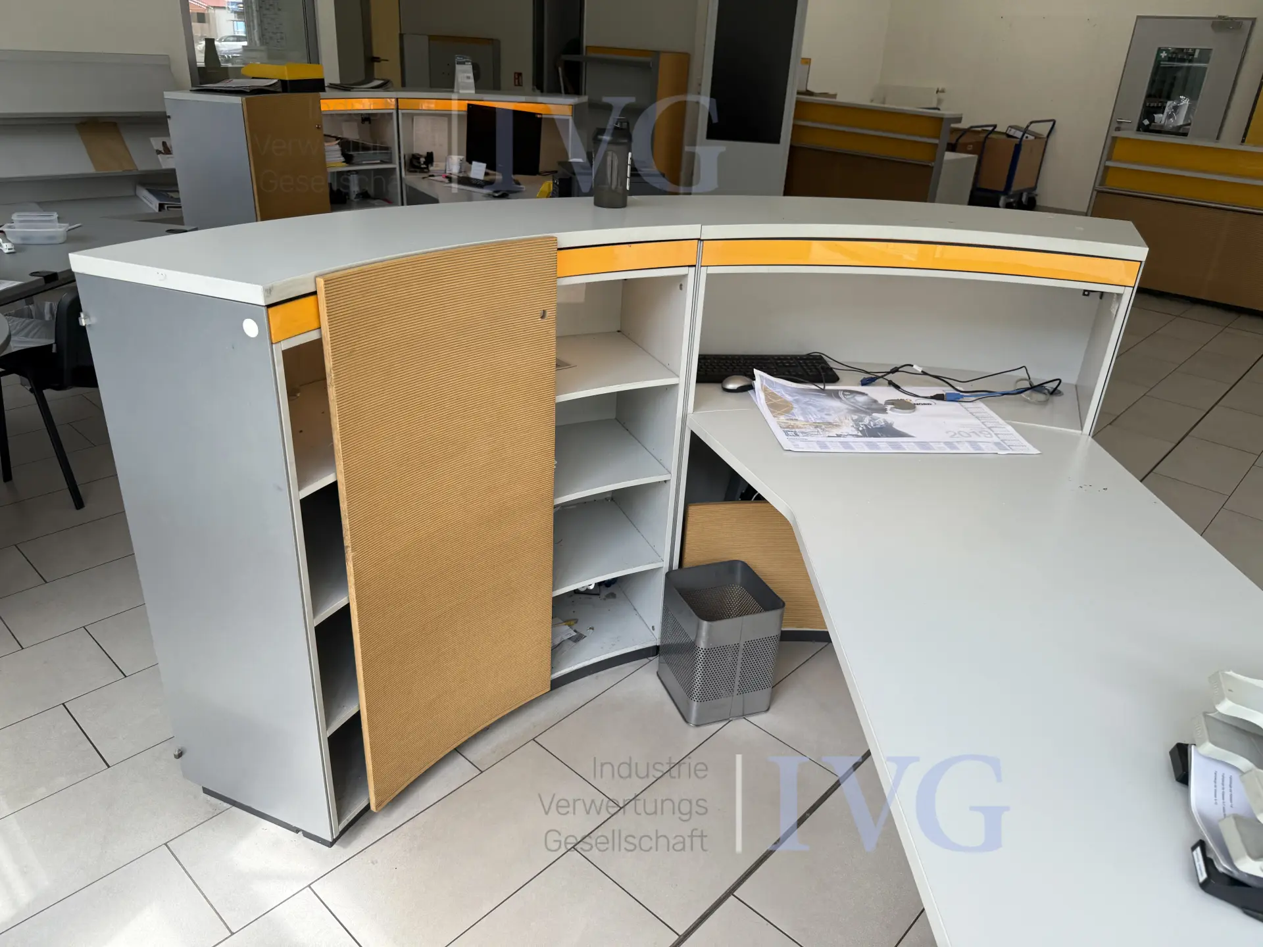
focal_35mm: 24
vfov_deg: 56.8
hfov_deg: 71.6
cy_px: 474
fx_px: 876
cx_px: 632
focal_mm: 6.76
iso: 80
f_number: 1.78
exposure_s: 1/584
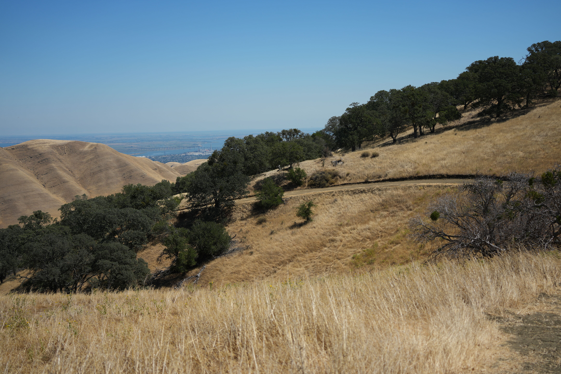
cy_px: 187
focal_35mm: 50
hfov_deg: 39.6
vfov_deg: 27.0
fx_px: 779
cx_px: 280
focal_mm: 50
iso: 125
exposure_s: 1/1250
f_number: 4.5
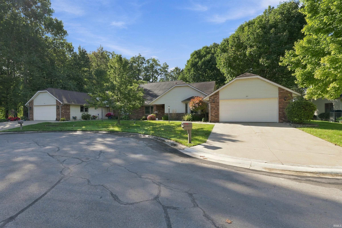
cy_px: 114
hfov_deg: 92.4
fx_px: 164
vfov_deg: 69.7
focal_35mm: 17
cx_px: 171
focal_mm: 11.5
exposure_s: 1/125
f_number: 8
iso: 200
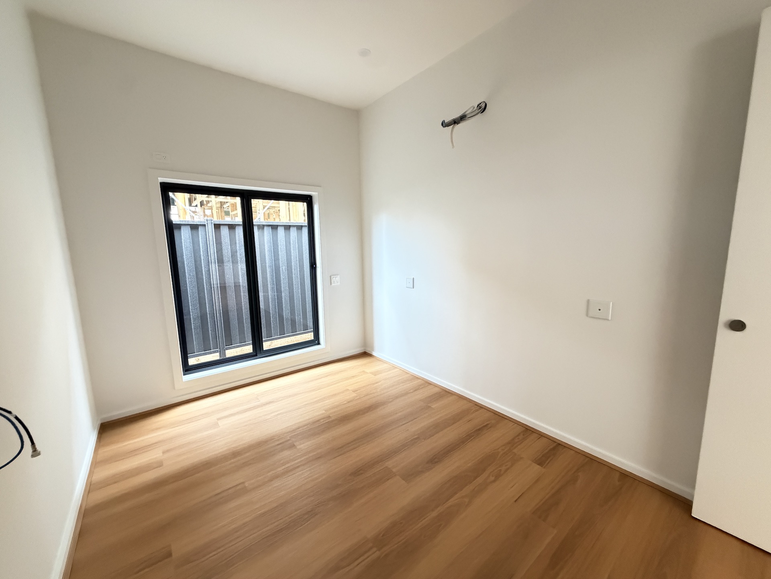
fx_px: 312
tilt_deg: -9.1
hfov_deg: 102.1
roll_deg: +1.6
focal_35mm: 14
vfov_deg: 85.7
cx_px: 386
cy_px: 290
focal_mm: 2.22
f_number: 2.2
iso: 800
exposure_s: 1/60
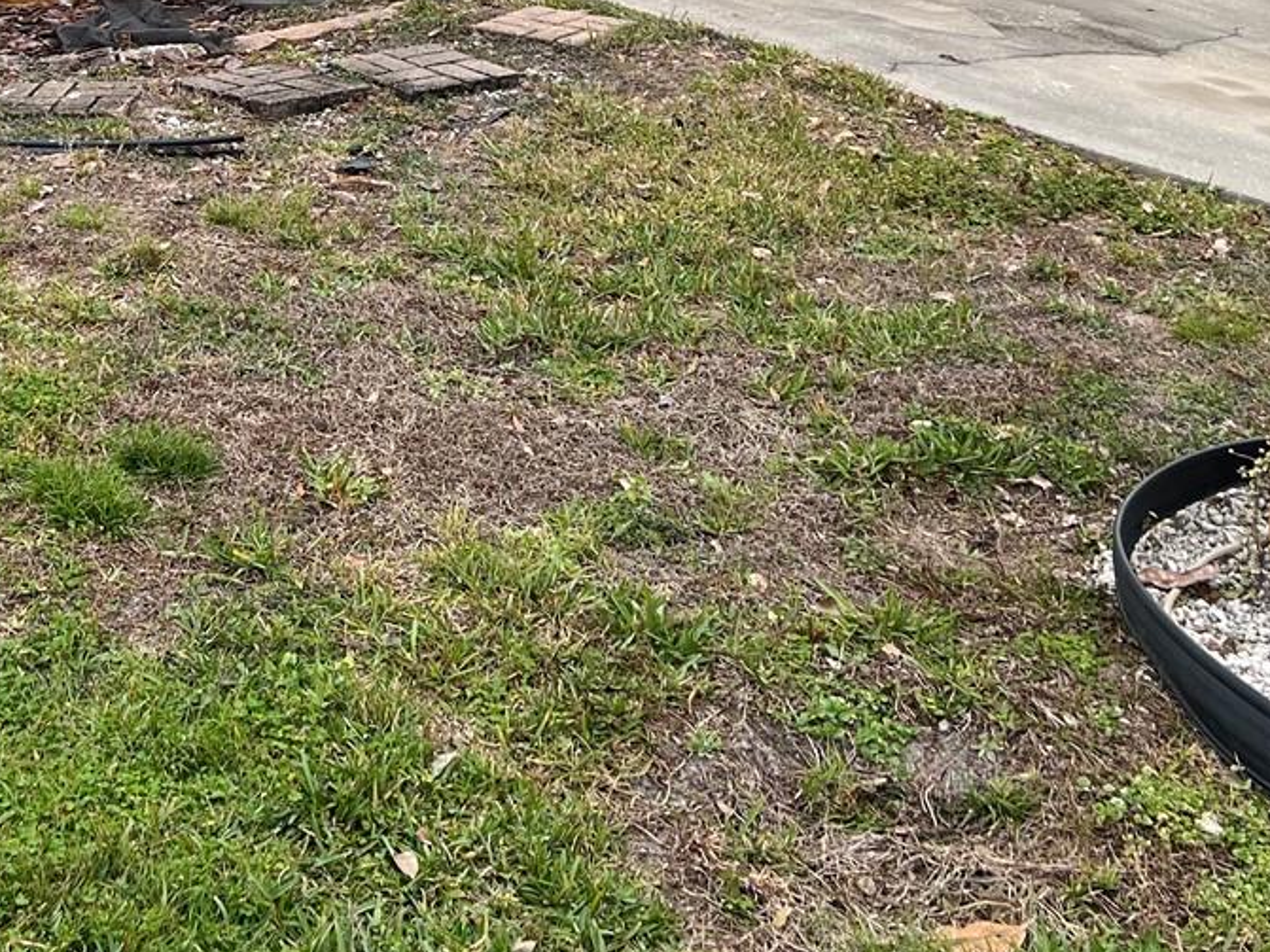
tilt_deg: -1.8
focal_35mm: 62
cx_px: 220
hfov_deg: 30.3
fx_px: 2274
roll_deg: -0.6
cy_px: -53
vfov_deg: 22.5
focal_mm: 5.7
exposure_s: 1/445
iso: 50
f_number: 1.5
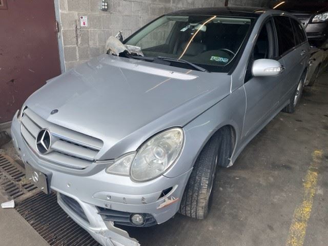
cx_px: 164
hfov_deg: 67.3
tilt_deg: -23.5
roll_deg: +2.6
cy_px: 123
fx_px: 246
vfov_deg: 53.1
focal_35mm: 26
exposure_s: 1/629
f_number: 1.6
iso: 32
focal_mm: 4.2
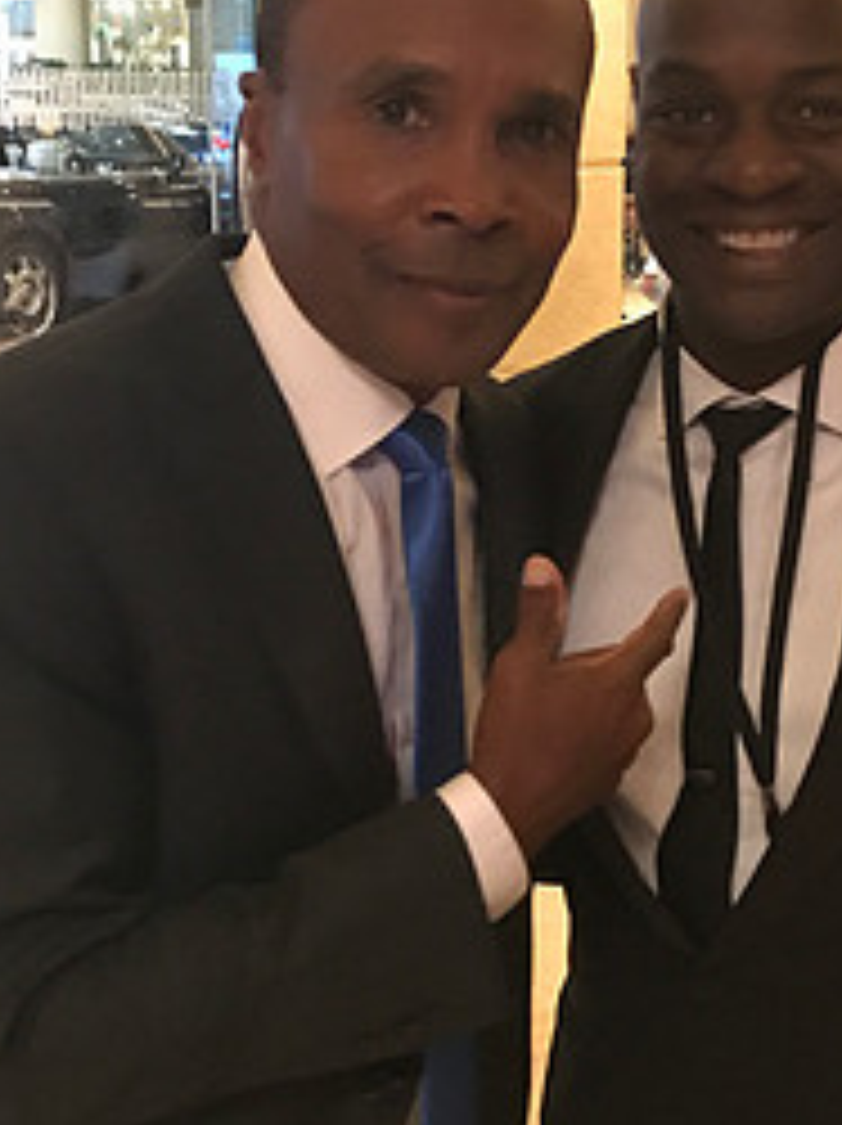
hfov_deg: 22.5
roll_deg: -0.3
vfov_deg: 29.7
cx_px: 511
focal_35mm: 65
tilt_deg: -16.2
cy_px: 742
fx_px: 2112
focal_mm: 3.99
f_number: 1.8
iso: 125
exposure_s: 1/4
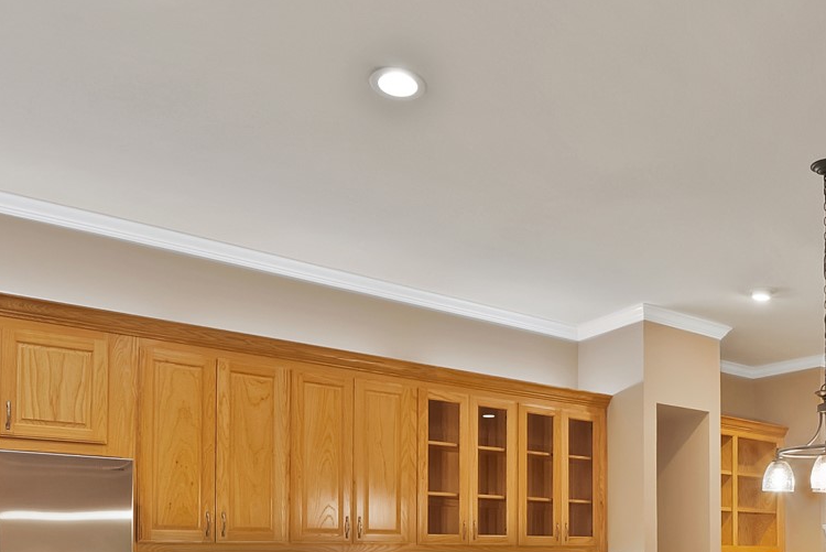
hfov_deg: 55.8
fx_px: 735
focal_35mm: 32
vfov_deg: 37.3
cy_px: 537
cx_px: 622
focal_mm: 12
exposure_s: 1/4
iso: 640
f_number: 9
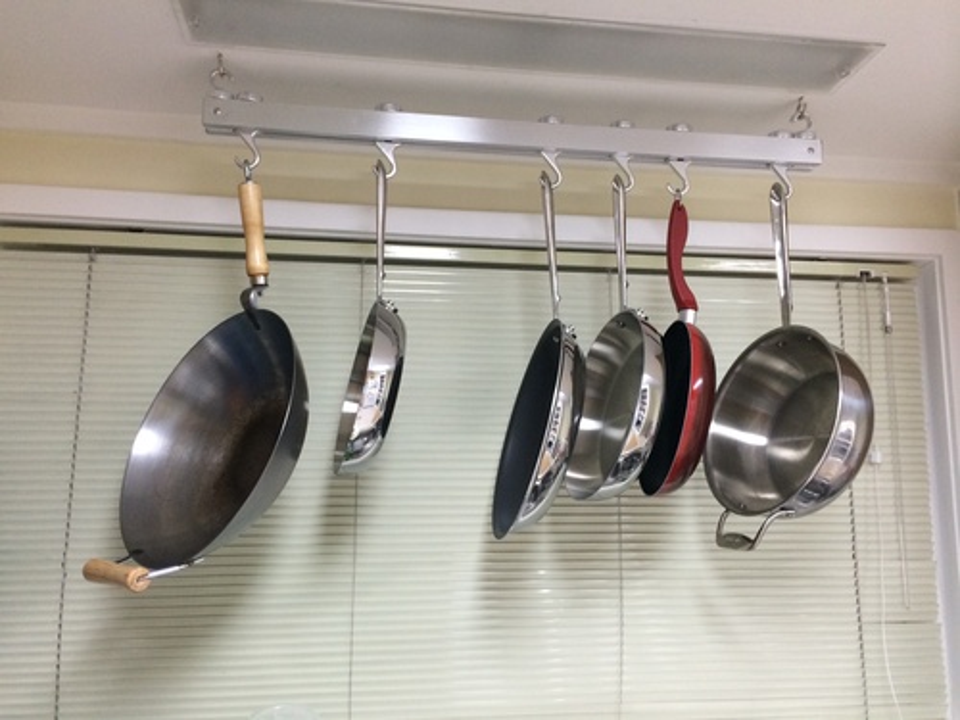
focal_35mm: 30
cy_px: 360
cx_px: 480
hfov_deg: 60.0
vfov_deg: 46.8
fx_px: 832
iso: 160
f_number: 2.2
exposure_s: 1/30
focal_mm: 4.12
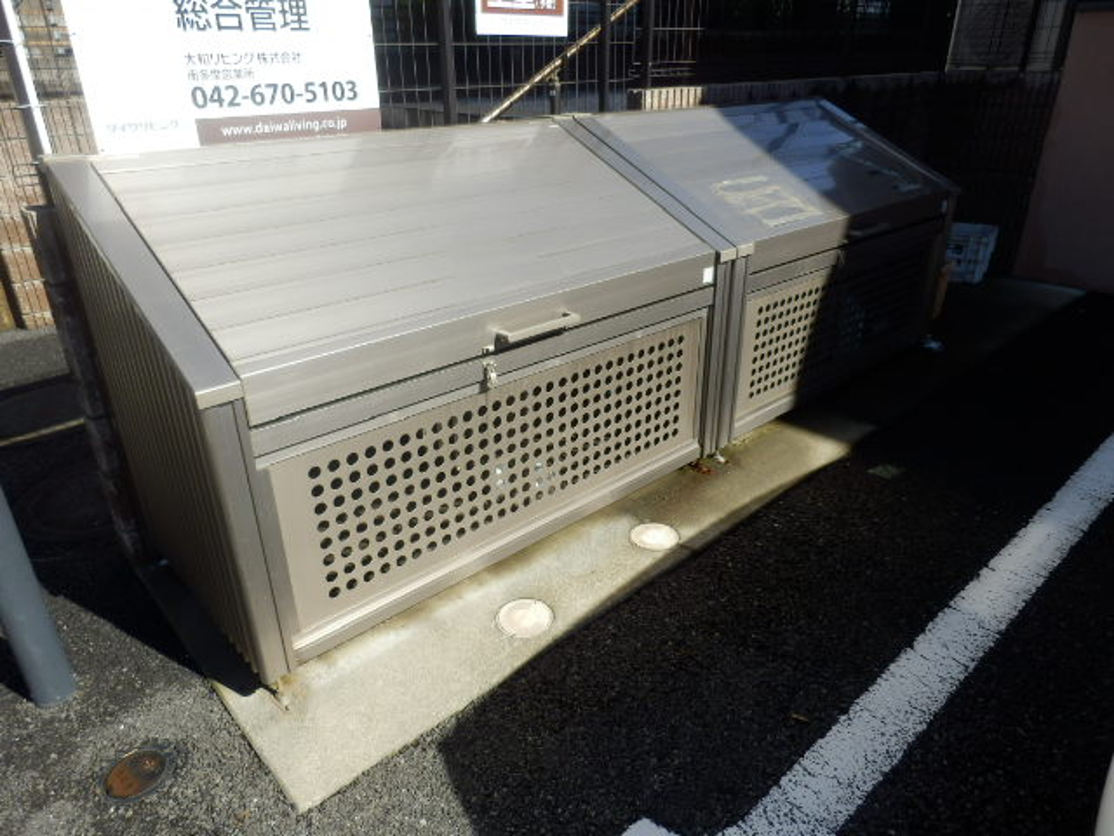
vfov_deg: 56.8
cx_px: 557
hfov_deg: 71.6
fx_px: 772
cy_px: 418
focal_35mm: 24
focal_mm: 4.2
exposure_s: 1/800
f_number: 3
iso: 80
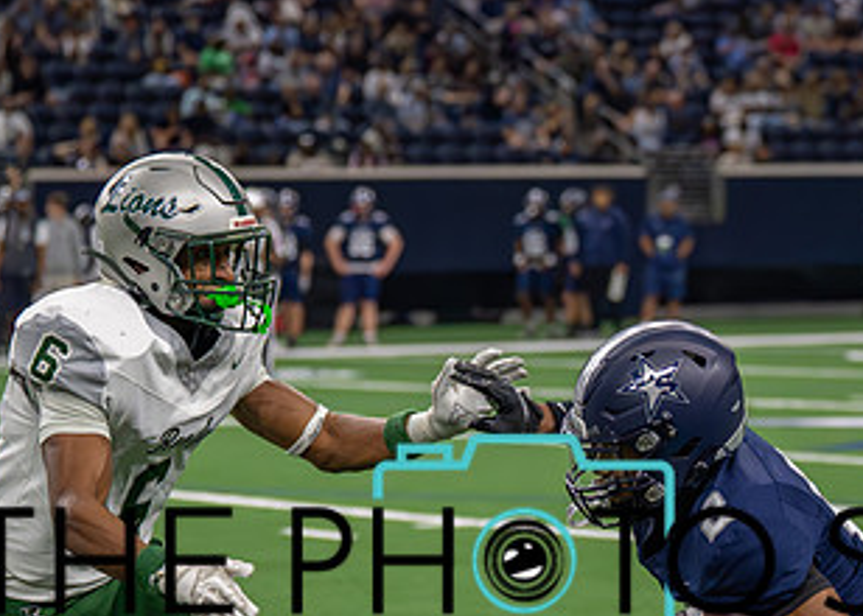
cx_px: 703
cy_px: 546
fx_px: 4853
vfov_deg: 7.3
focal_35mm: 198
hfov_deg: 10.1
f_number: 2.8
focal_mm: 70
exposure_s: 1/1600
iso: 4000
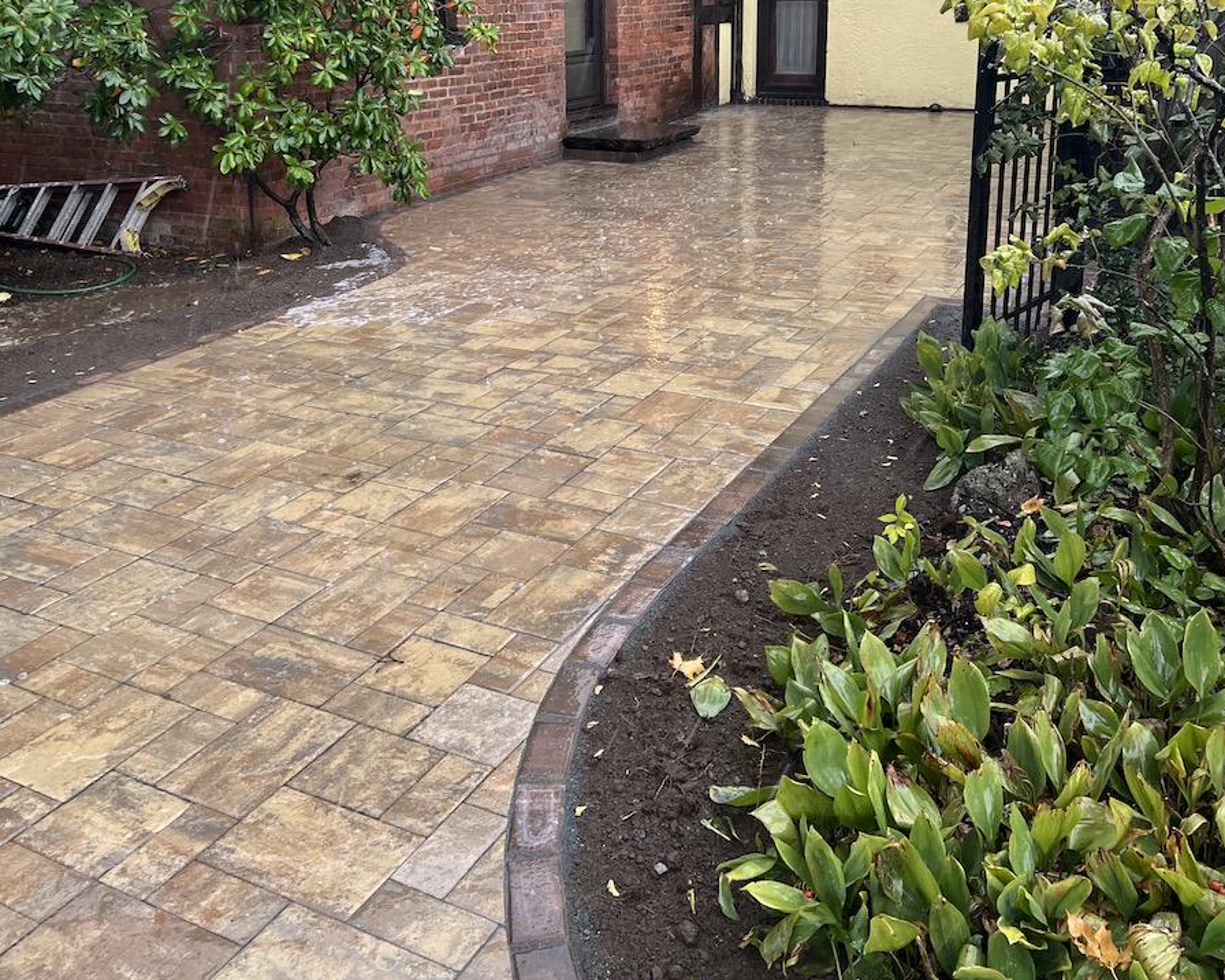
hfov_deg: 52.8
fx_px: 1233
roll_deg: +0.8
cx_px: 614
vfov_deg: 42.1
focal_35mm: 34
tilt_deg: -11.7
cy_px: 246
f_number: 1.5
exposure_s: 1/116
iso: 125
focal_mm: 5.7
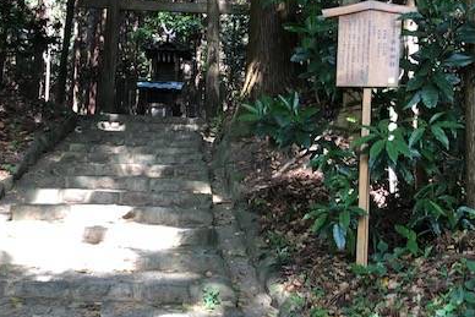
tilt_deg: +13.9
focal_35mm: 48
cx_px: 192
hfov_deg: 40.9
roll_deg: +1.4
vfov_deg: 28.0
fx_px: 634
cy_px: 121
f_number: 1.8
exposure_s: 1/60
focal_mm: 3.99
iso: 32
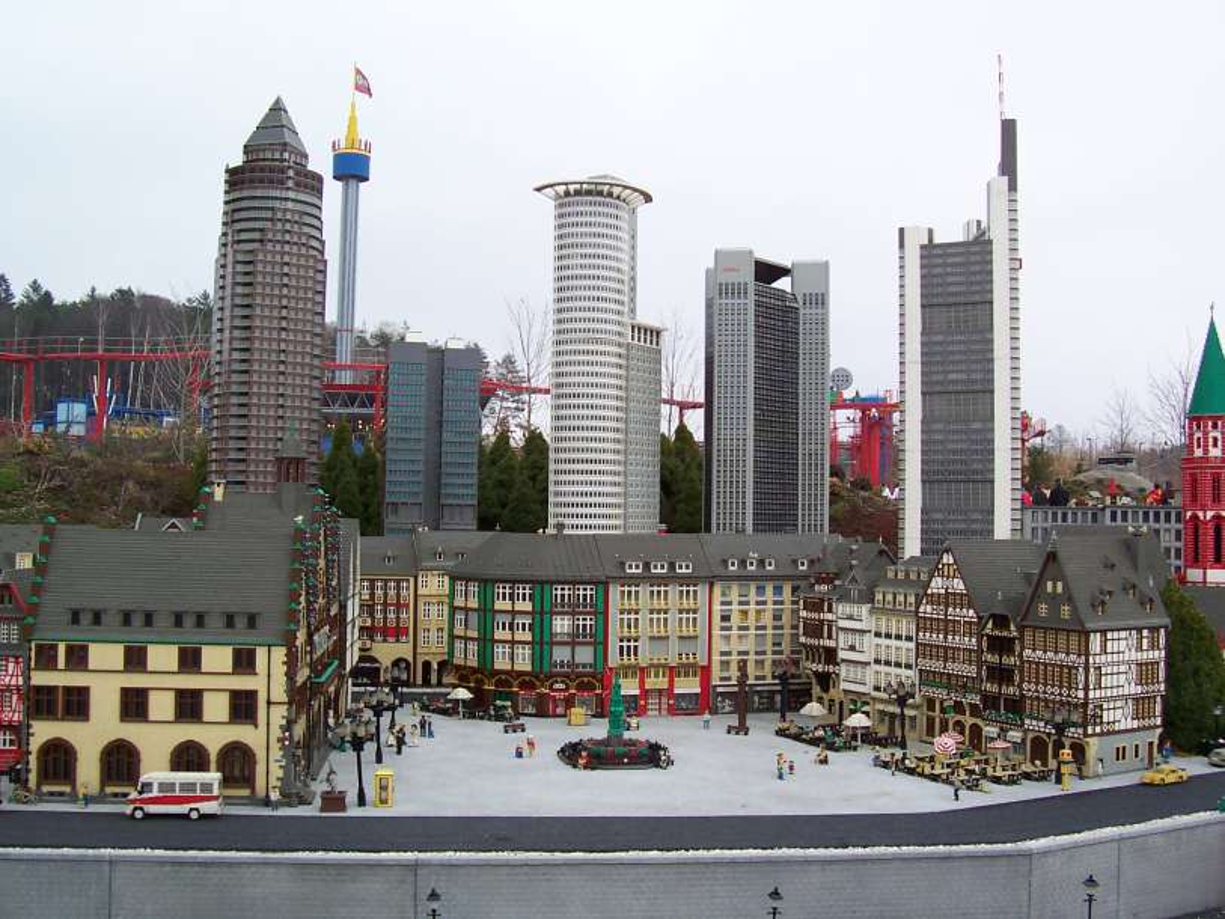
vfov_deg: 38.7
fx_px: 1310
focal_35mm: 37
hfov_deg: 50.1
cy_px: 460
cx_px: 612
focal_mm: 5.6
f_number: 2.8
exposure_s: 1/500
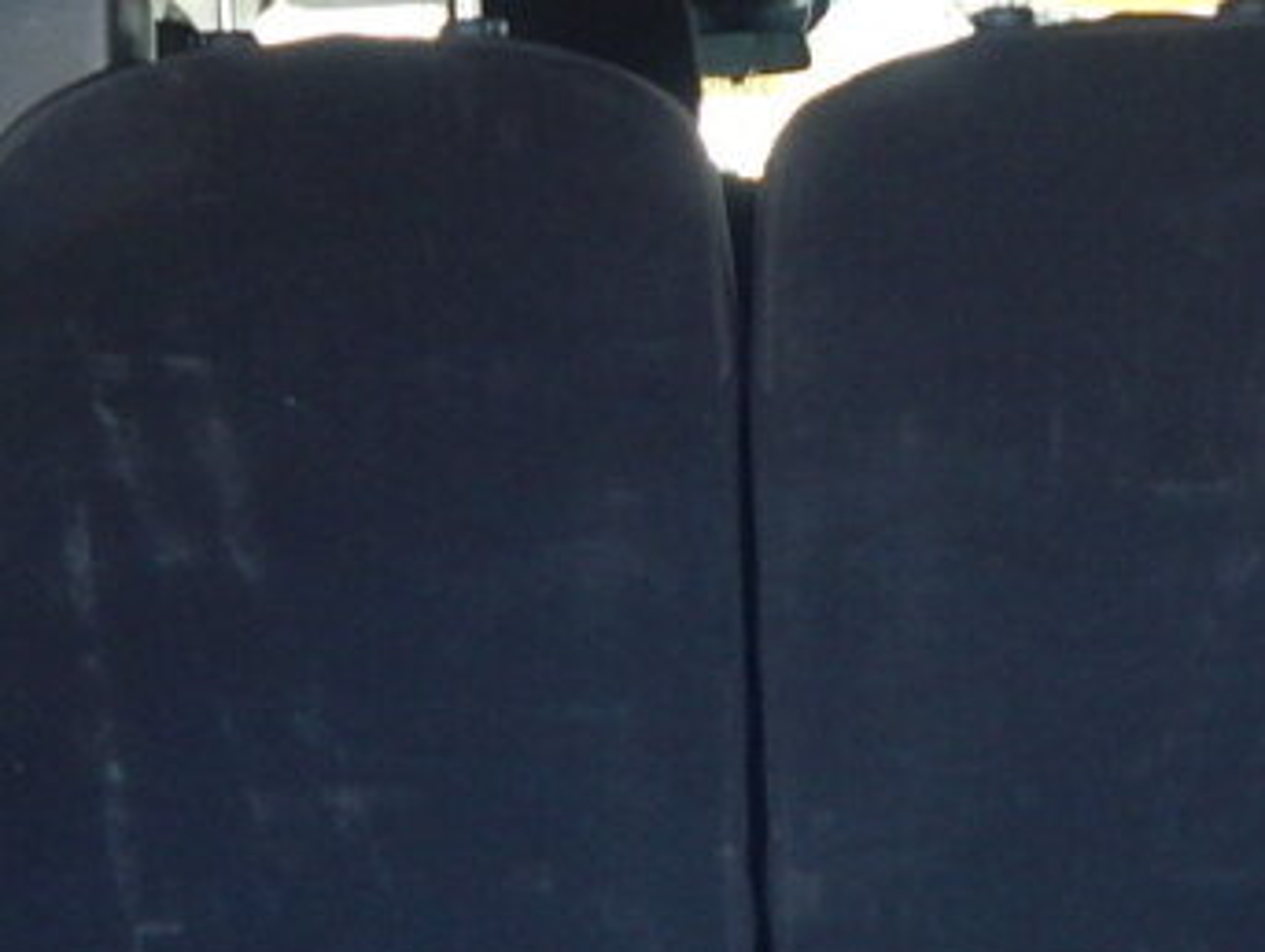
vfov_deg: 17.4
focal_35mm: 82
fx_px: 3000
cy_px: 1063
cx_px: 649
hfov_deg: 23.8
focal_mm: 4
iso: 125
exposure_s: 1/100
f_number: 3
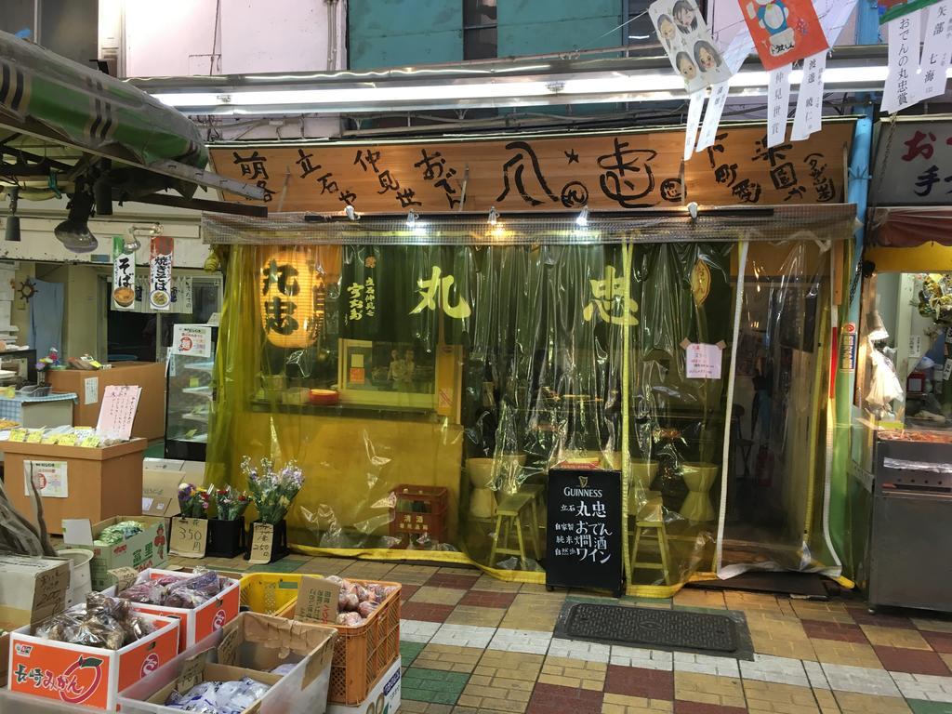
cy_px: 357
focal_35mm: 29
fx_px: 798
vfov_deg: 48.2
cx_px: 476
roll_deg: -3.0
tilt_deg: -3.4
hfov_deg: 61.7
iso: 50
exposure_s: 1/30
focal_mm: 4.15
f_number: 2.2
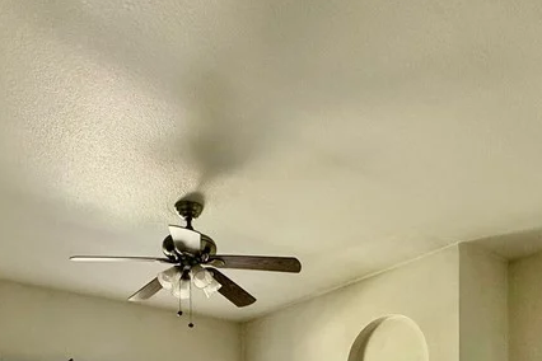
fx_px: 527
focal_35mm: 35
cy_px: 464
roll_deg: +1.1
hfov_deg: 54.4
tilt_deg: -0.3
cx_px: 279
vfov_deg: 30.3
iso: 200
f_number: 2.2
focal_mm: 2.22
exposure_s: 1/99
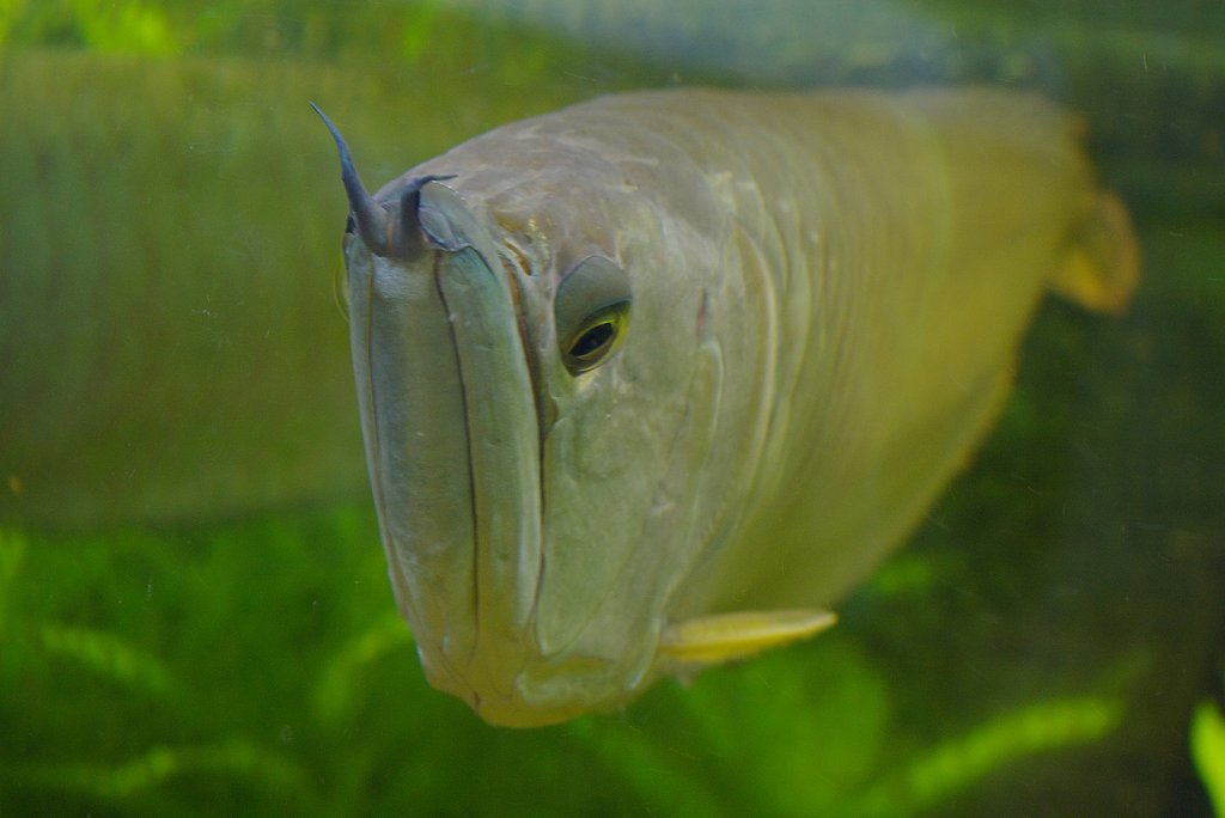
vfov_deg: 16.6
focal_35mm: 82
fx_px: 2809
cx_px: 612
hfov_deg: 24.6
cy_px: 409
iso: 800
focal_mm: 55
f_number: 8
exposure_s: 1/10
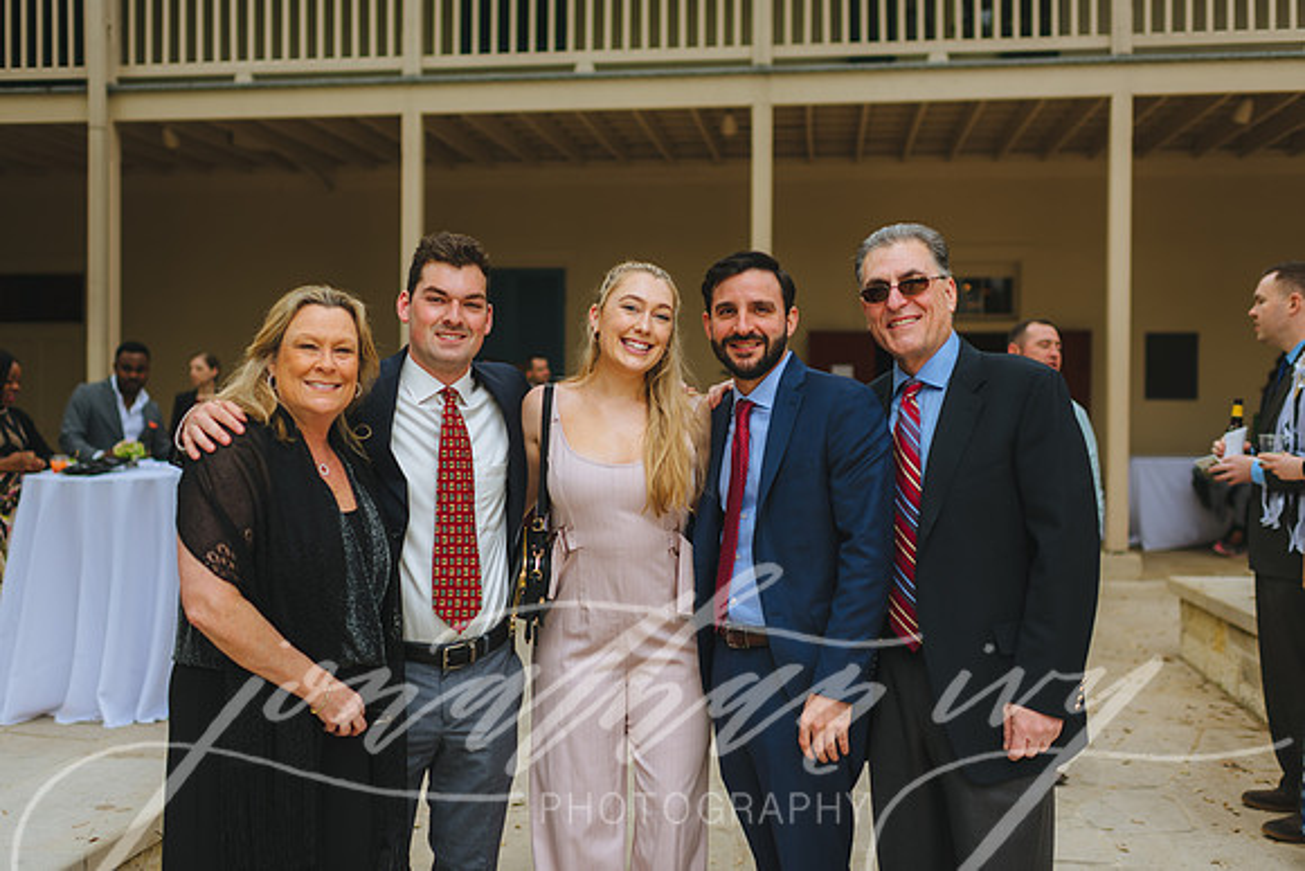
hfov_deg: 52.3
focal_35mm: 37
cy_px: 436
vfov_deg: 36.3
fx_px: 1330
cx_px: 645
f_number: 2
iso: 80
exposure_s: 1/1000
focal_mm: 35
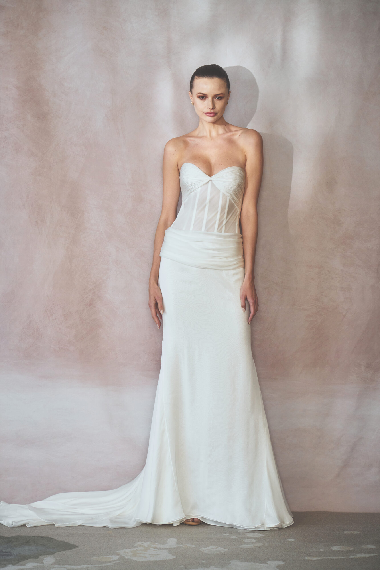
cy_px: 285
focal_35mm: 85
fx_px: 1346
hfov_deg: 16.1
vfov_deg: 23.9
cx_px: 190
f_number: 4
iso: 800
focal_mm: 85
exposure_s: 1/250
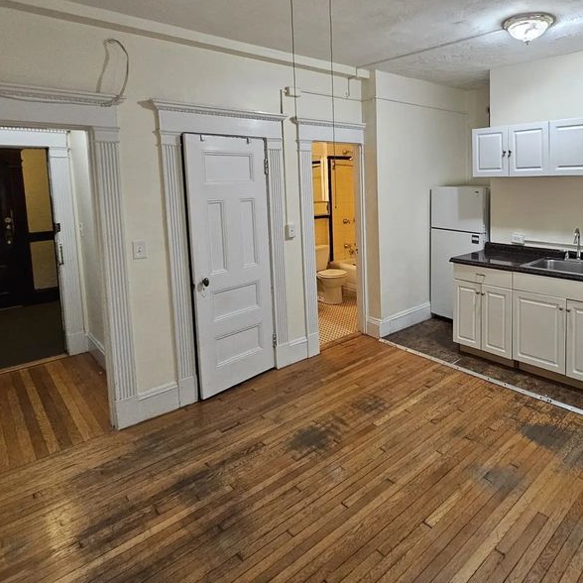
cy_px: 213
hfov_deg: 71.8
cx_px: 406
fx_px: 381
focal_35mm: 20
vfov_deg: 73.4
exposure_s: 1/40
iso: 320
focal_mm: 2.2
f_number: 2.2
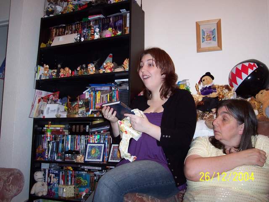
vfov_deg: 37.7
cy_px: 101
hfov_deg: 49.0
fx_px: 295
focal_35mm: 38
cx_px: 134
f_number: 2.8
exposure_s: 1/30
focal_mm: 8
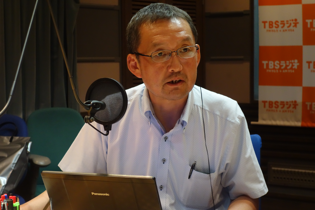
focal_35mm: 81
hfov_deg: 25.1
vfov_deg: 16.9
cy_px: 105
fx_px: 709
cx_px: 158
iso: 1600
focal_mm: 30.14
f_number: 4.5
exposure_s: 1/80
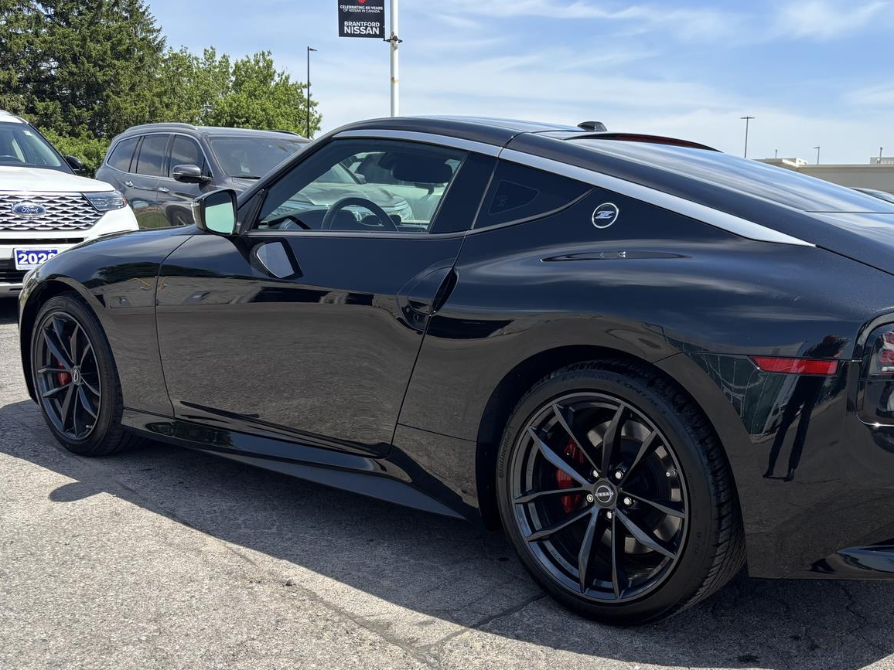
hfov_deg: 51.0
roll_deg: -2.0
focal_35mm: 36
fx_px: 930
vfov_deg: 39.4
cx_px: 542
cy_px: 416
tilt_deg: -11.5
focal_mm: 5.96
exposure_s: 1/2062
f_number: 1.6
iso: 50
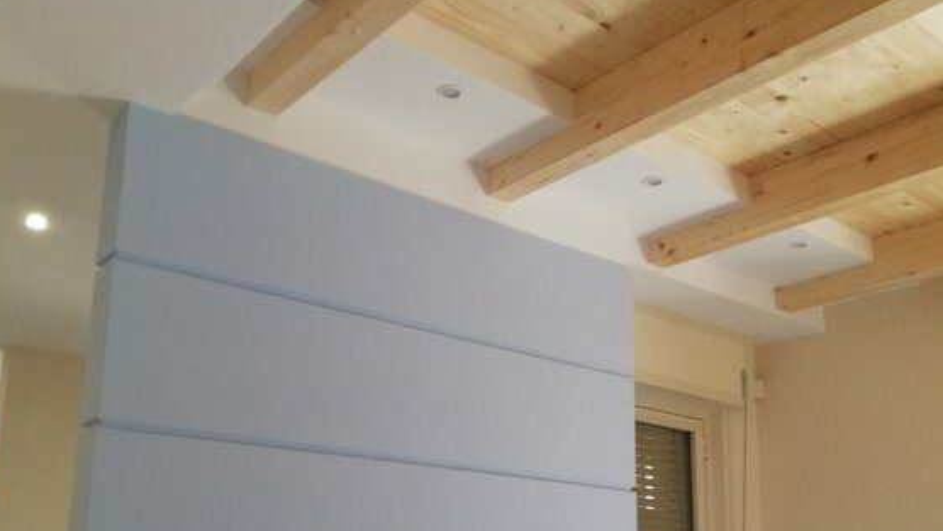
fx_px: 1000
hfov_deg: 50.5
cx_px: 464
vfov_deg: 29.2
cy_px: 404
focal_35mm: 40
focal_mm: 3.81
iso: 160
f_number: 2.2
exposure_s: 1/50
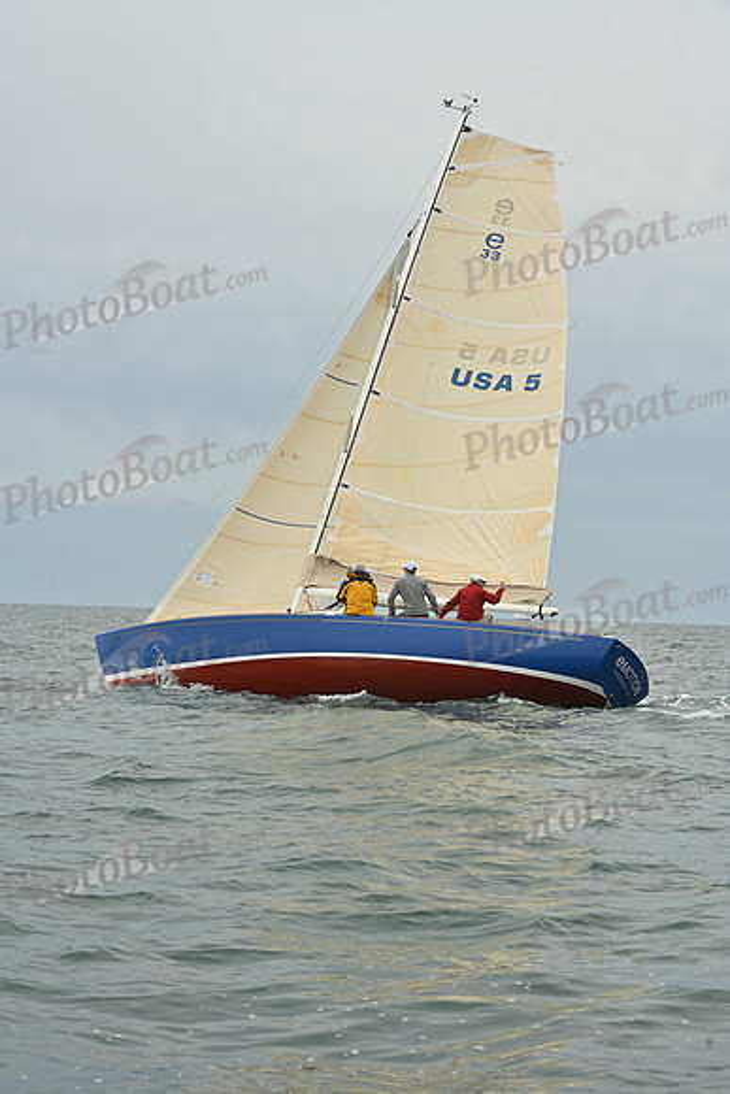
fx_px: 2584
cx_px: 365
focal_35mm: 85
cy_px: 547
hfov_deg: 16.1
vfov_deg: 23.9
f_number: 10
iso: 320
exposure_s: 1/1000
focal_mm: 85
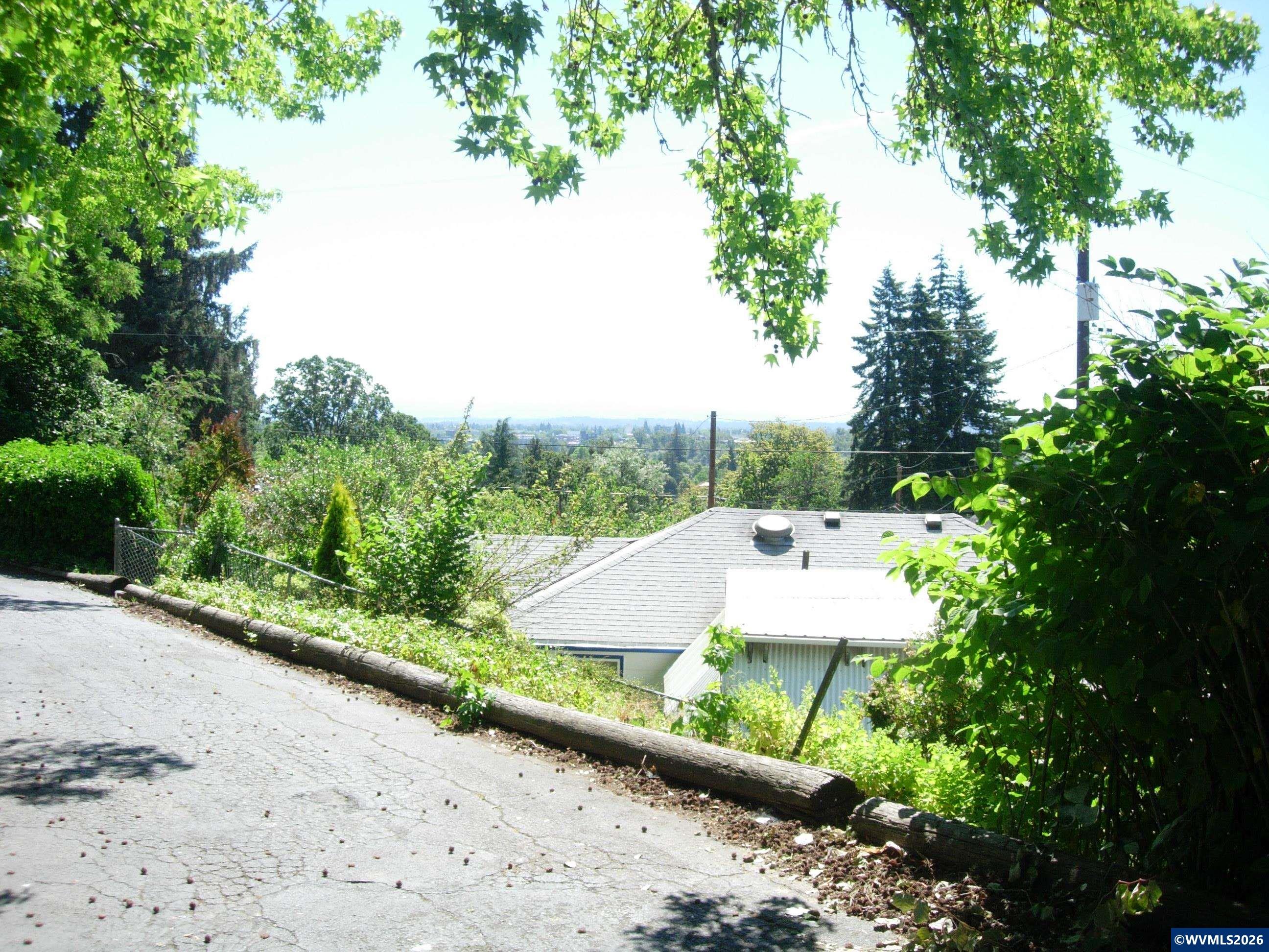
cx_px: 634
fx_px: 1393
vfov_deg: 37.7
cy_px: 476
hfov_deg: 49.0
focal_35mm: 38
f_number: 2.8
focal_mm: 7.8
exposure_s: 1/575
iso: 64
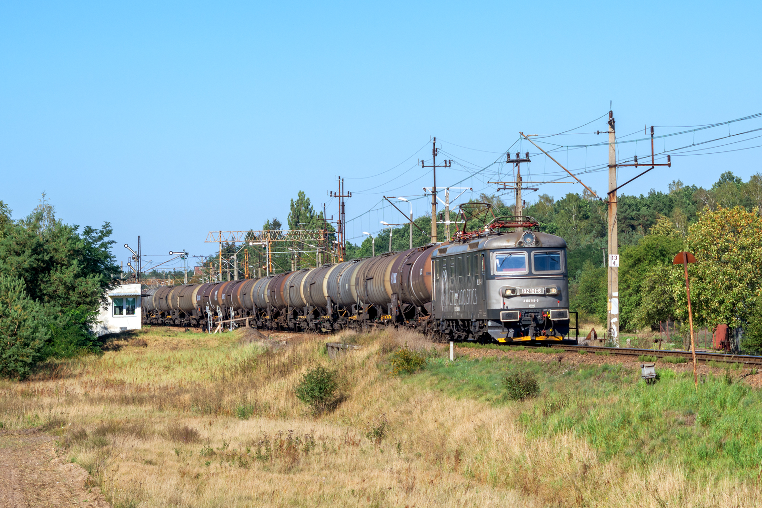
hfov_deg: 19.5
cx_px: 381
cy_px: 254
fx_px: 2223
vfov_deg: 13.0
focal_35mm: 105
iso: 100
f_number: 9
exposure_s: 1/400
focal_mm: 70
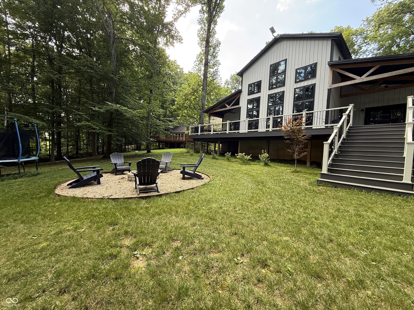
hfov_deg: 102.1
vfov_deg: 85.7
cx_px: 207
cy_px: 155
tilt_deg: +0.0
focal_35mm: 14
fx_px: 167
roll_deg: -3.7
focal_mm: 2.22
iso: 50
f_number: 2.2
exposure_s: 1/99
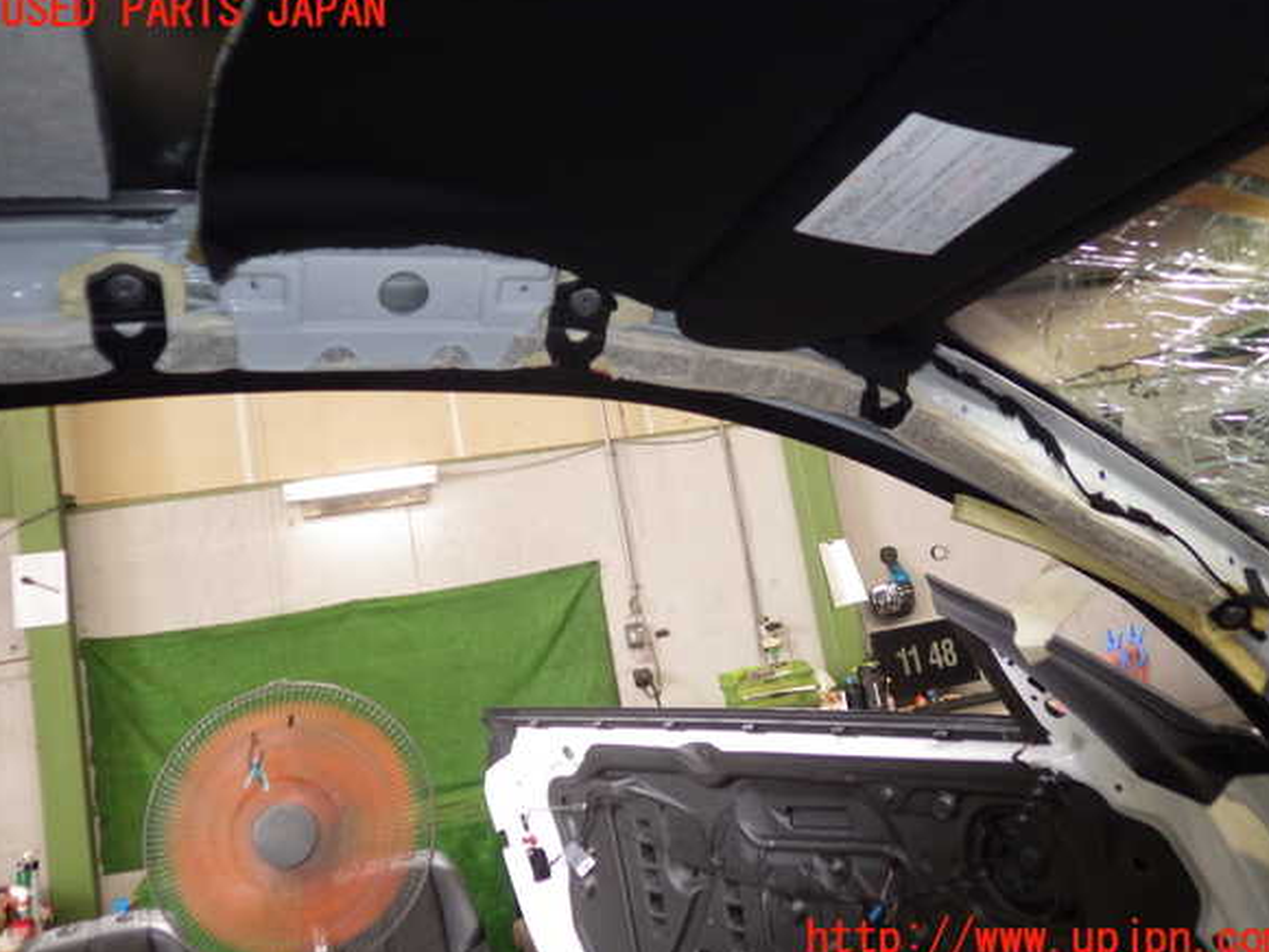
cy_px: 476
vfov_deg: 44.2
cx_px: 644
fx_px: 1173
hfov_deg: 56.8
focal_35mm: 32
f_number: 2.3
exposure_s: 1/80
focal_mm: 5.5
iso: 400
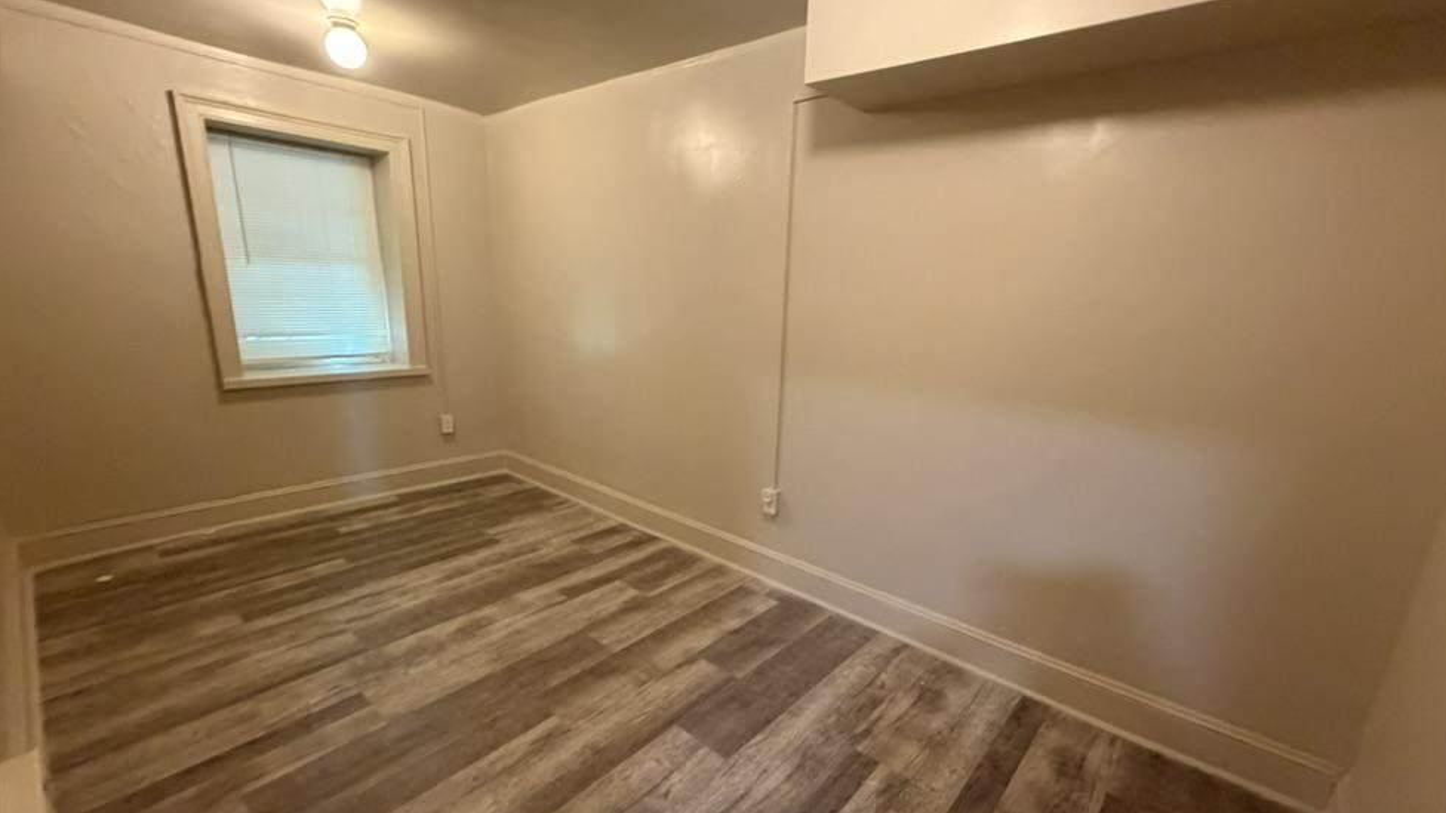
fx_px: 613
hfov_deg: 99.3
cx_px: 757
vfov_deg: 66.9
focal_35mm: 16
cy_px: 447
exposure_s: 1/60
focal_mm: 2.22
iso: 800
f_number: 2.2
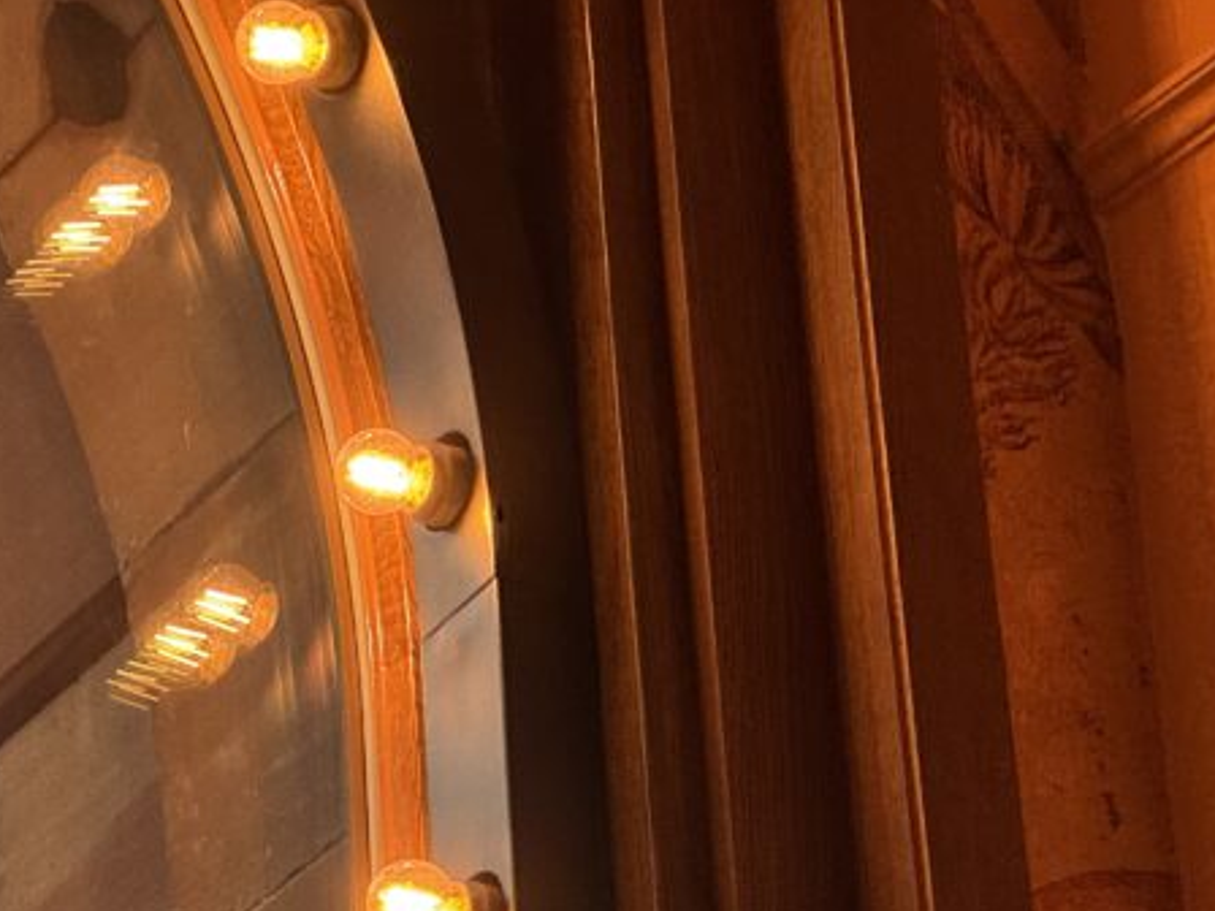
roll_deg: +0.5
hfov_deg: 11.2
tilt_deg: +29.0
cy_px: 754
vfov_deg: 8.4
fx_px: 6177
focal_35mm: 176
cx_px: 111
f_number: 2.8
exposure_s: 1/50
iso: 125
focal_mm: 9
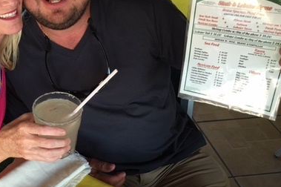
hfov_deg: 38.0
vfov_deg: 26.4
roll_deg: -2.2
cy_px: 90
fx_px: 398
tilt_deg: -31.7
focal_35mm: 51
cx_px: 74
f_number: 2.2
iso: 50
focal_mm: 4.15
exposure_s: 1/15
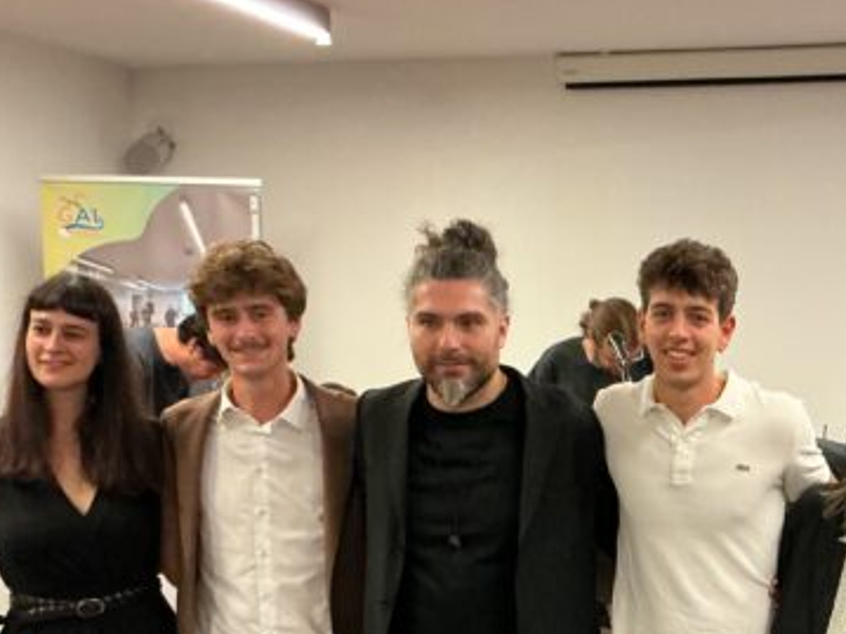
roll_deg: +0.6
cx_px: 707
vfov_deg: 22.9
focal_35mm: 62
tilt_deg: -10.3
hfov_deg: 30.3
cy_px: 592
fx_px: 1515
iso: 250
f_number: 1.8
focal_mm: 3
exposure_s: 1/33
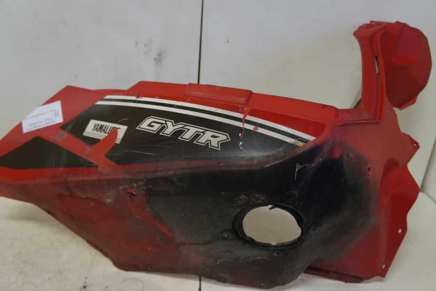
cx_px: 218
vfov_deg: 43.6
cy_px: 146
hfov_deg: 61.9
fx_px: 363
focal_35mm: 30
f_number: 4
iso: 1000
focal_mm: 20
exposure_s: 1/60
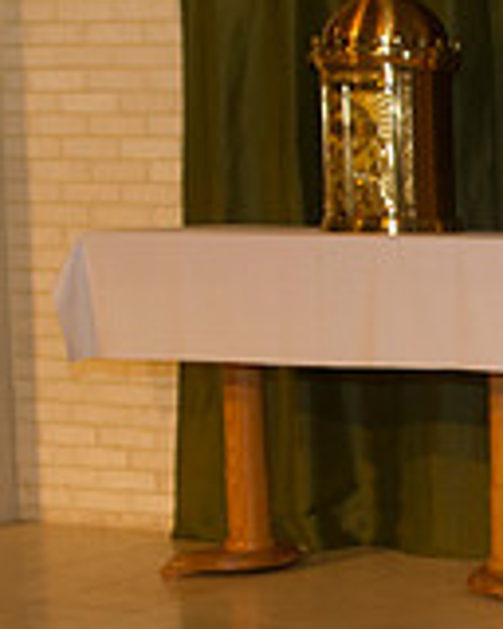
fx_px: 2028
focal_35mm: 109
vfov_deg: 17.6
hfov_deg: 12.2
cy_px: 425
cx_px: 1073
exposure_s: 1/100
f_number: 5.6
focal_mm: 32
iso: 1600
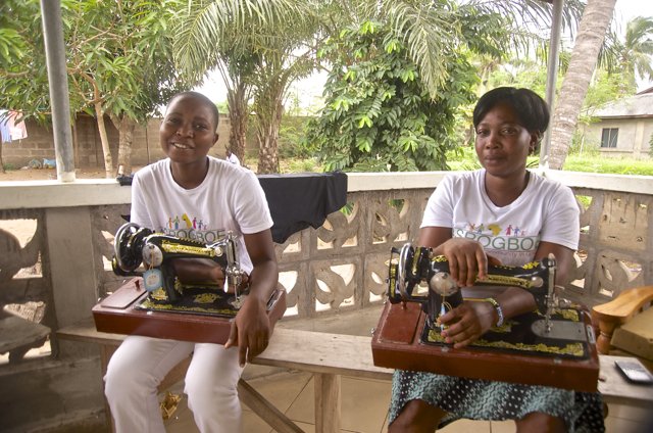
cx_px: 326
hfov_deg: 73.8
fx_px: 434
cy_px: 216
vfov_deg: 52.9
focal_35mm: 24
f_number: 4.5
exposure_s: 1/80
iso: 200
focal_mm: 24
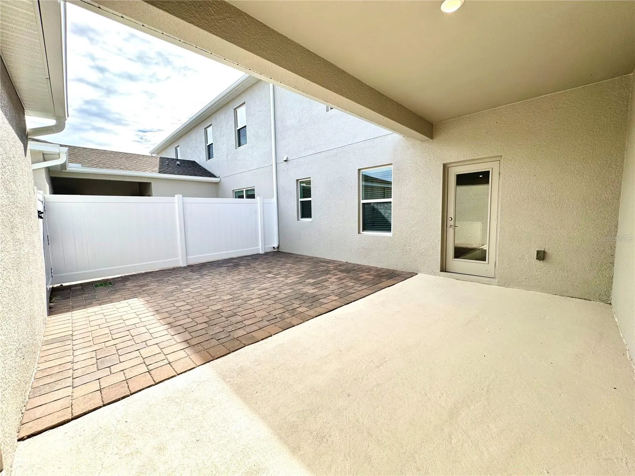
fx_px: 257
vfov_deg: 85.7
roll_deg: +0.6
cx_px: 318
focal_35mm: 14
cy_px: 238
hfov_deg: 102.1
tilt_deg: -6.3
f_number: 2.2
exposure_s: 1/921
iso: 40
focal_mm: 2.22
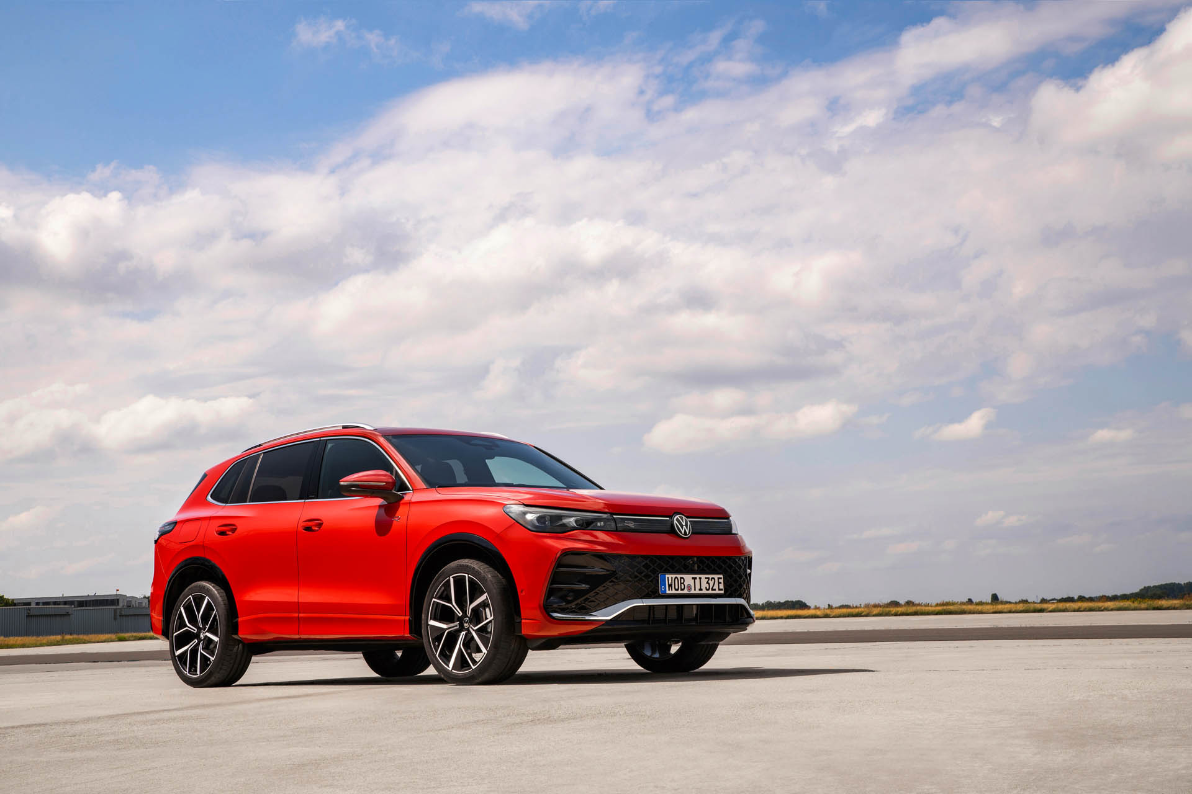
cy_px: 397
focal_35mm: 52
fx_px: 1722
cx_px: 596
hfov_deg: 38.2
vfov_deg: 26.0
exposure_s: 1/125
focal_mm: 52
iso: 250
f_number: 11
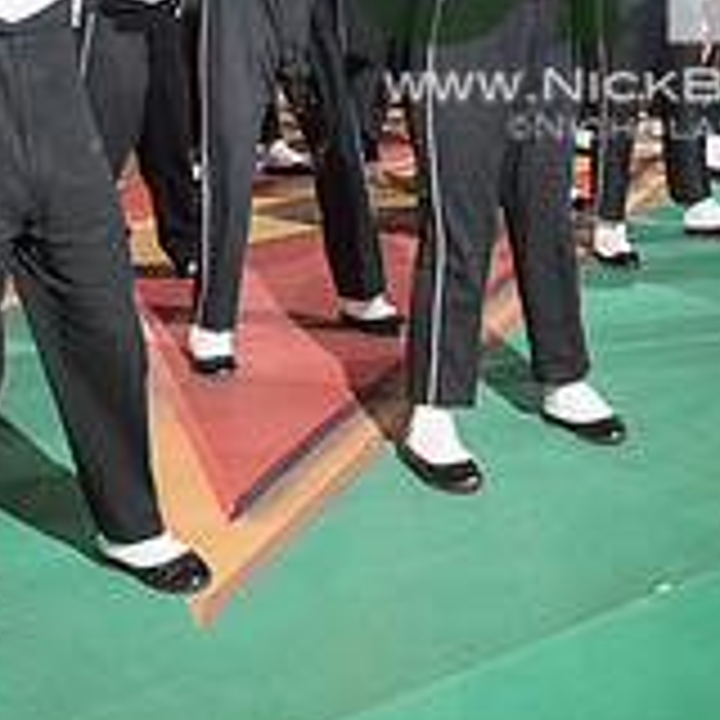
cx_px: 693
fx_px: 1741
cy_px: -74
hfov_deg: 22.6
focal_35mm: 74
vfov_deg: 22.1
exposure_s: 1/1250
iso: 8000
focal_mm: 24
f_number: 2.8
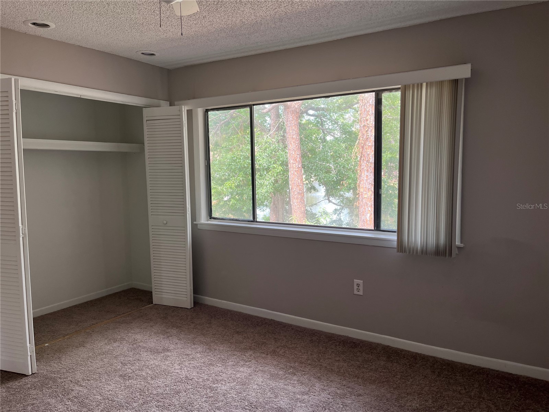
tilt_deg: -5.6
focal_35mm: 26
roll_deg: +1.1
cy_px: 206
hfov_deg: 67.3
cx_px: 274
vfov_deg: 53.1
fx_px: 412
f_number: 1.6
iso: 64
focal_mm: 5.1
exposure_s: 1/122
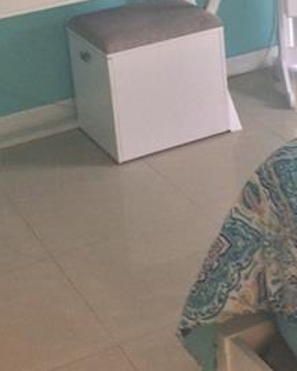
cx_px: 173
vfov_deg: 20.6
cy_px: -26
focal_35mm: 89
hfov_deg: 17.2
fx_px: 978
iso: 50
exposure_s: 1/24
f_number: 2.4
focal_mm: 3.3
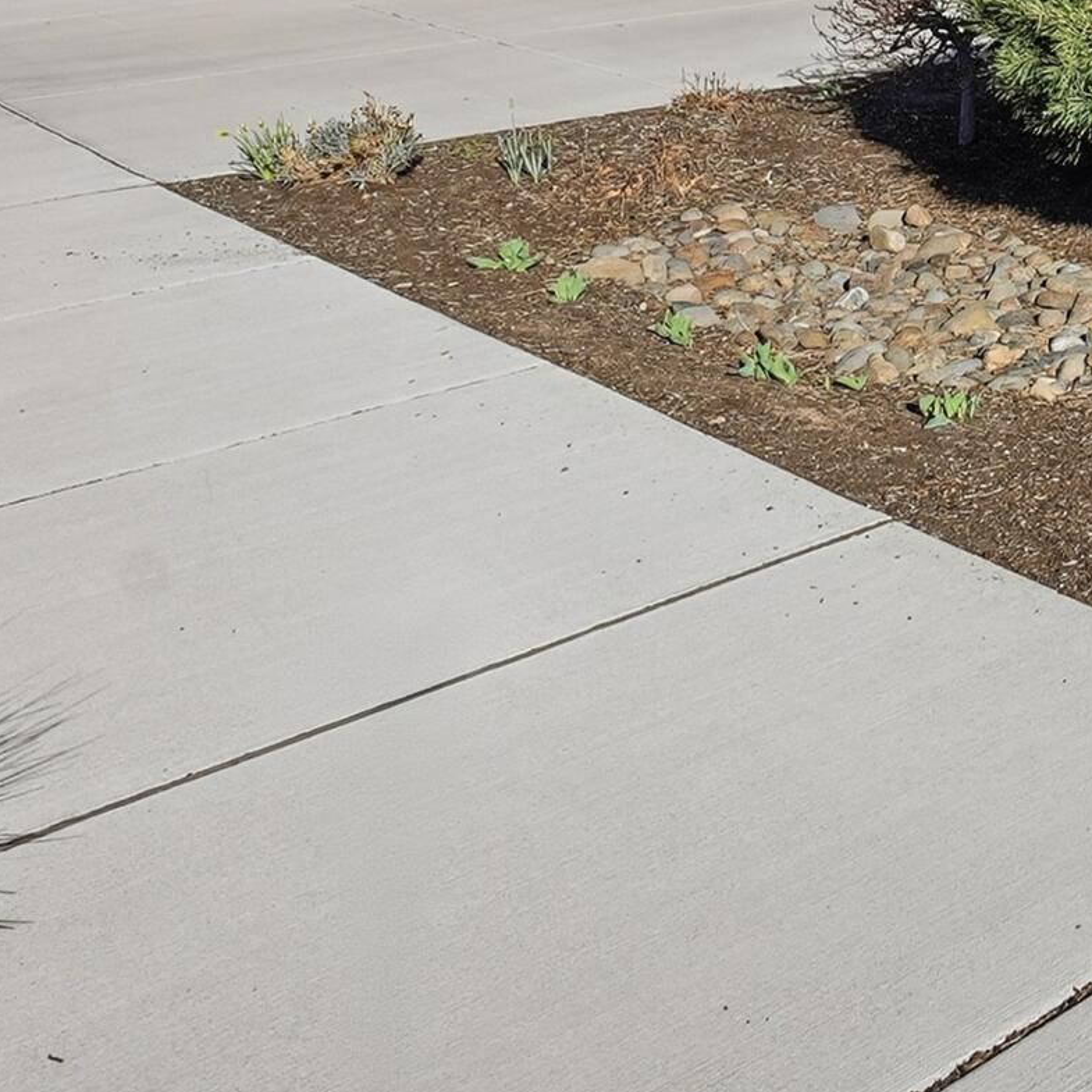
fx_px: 1856
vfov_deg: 27.8
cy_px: -288
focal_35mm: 52
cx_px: 1680
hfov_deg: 24.6
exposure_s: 1/3200
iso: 320
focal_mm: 16
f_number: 7.1
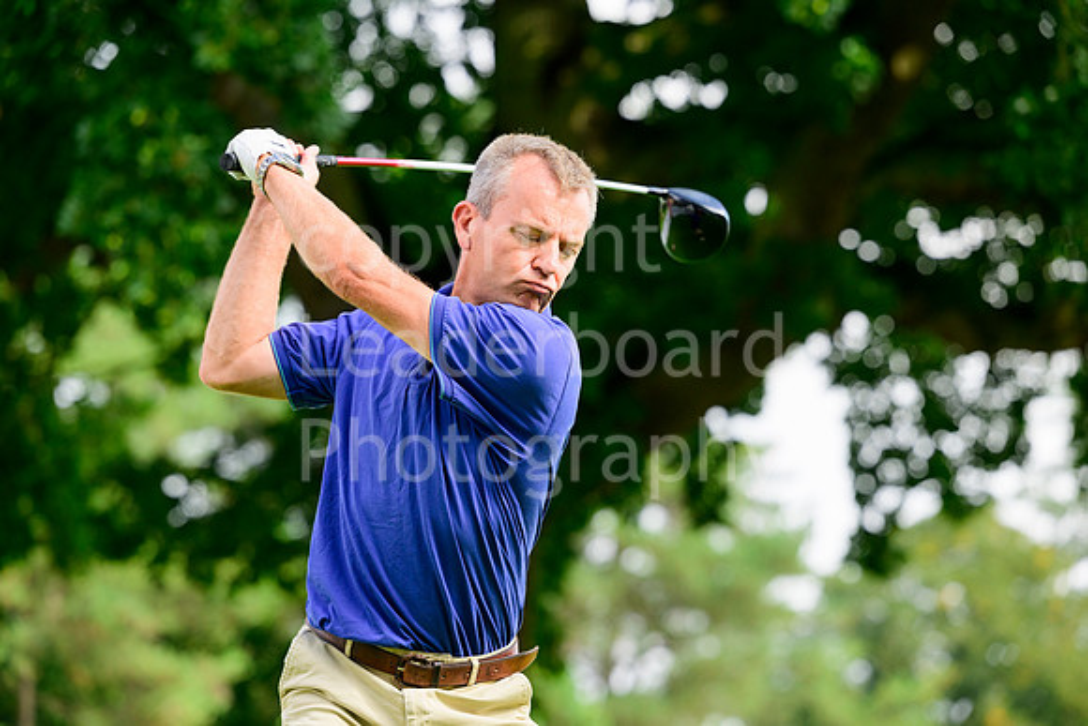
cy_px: 363
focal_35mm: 140
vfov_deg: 9.8
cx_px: 544
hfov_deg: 14.7
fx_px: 4232
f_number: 4
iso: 640
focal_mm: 140
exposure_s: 1/1600
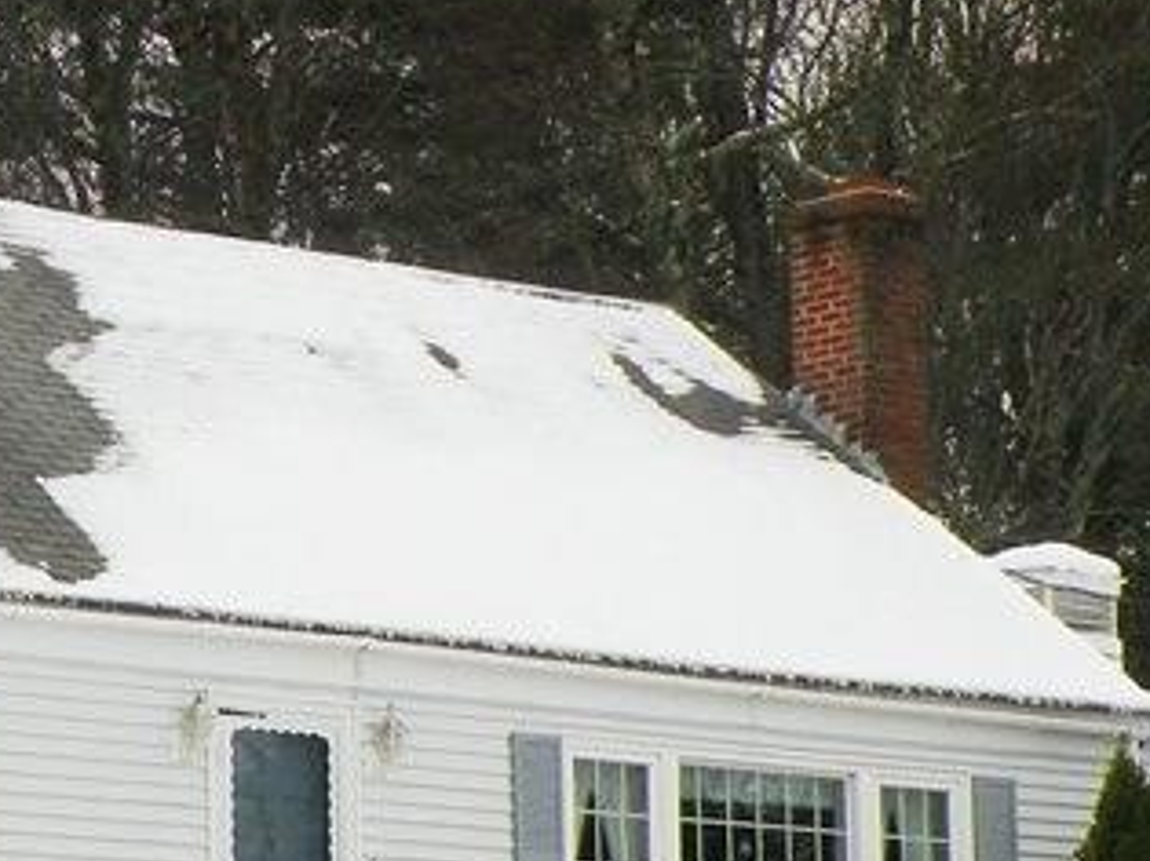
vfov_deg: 8.1
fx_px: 6044
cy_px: 825
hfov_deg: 10.8
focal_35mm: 182
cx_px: 7
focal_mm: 9.8
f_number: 5
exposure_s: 1/158
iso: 64
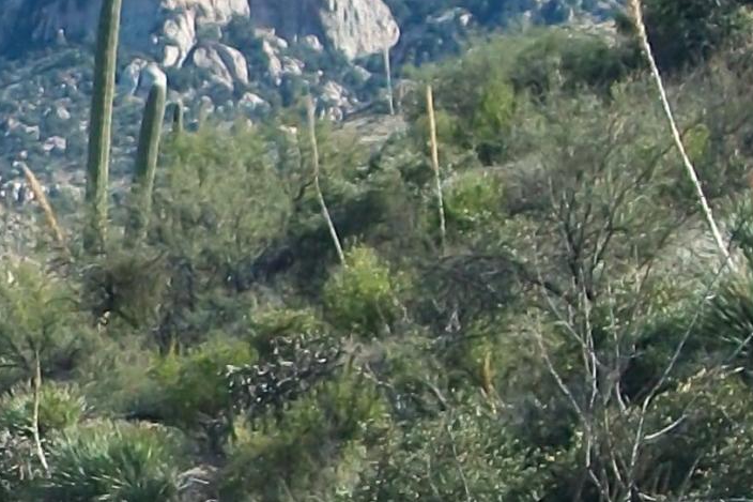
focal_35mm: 235
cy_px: 467
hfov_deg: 8.6
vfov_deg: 5.8
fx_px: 4914
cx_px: -370
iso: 80
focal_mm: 8.8
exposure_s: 1/500
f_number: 3.6
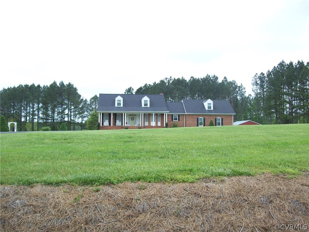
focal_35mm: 36
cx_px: 154
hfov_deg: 51.4
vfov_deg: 39.7
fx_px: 321
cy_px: 116
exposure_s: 1/588
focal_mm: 6
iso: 80
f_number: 2.7
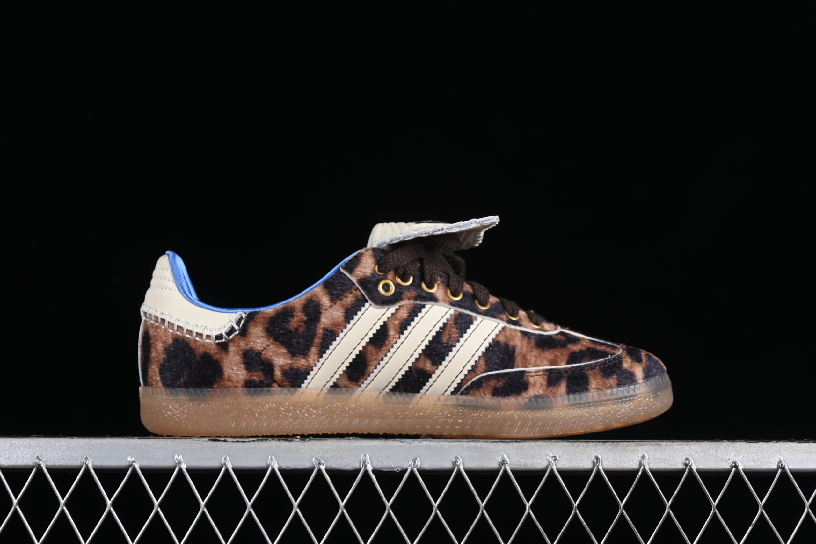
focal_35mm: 75
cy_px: 272
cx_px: 408
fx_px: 1700
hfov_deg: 27.0
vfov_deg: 18.2
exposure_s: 1/80
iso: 160
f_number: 7.1
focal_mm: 50
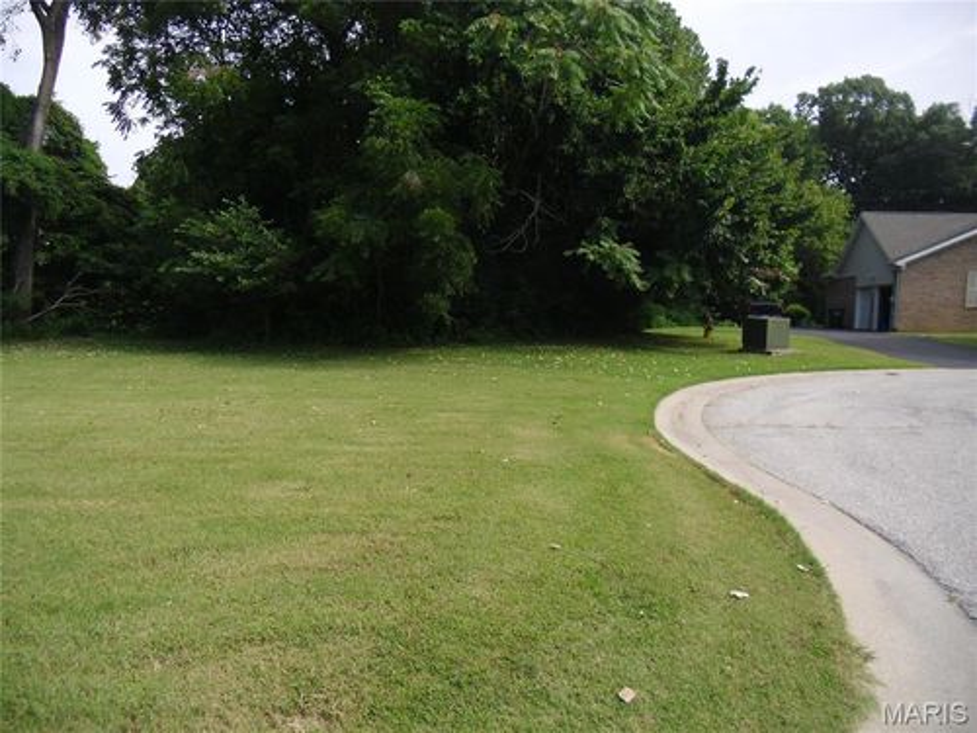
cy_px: 366
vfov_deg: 51.4
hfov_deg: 65.3
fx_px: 762
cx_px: 488
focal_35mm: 27
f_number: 8
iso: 100
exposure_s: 1/100
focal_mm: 4.9
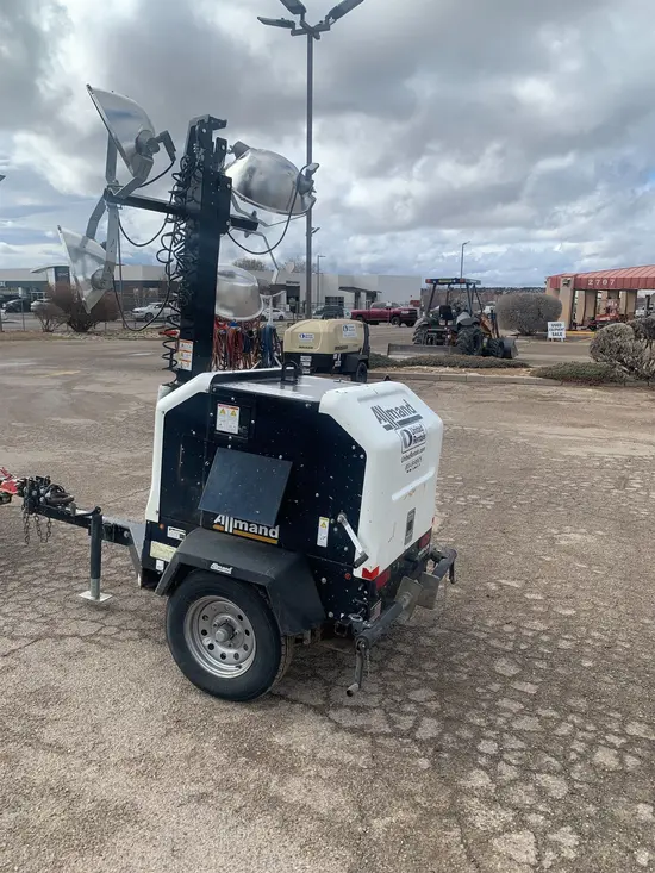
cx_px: 328
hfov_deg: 53.1
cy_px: 436
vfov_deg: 67.3
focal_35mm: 26
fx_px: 656
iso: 25
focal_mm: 4.25
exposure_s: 1/1585
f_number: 1.8
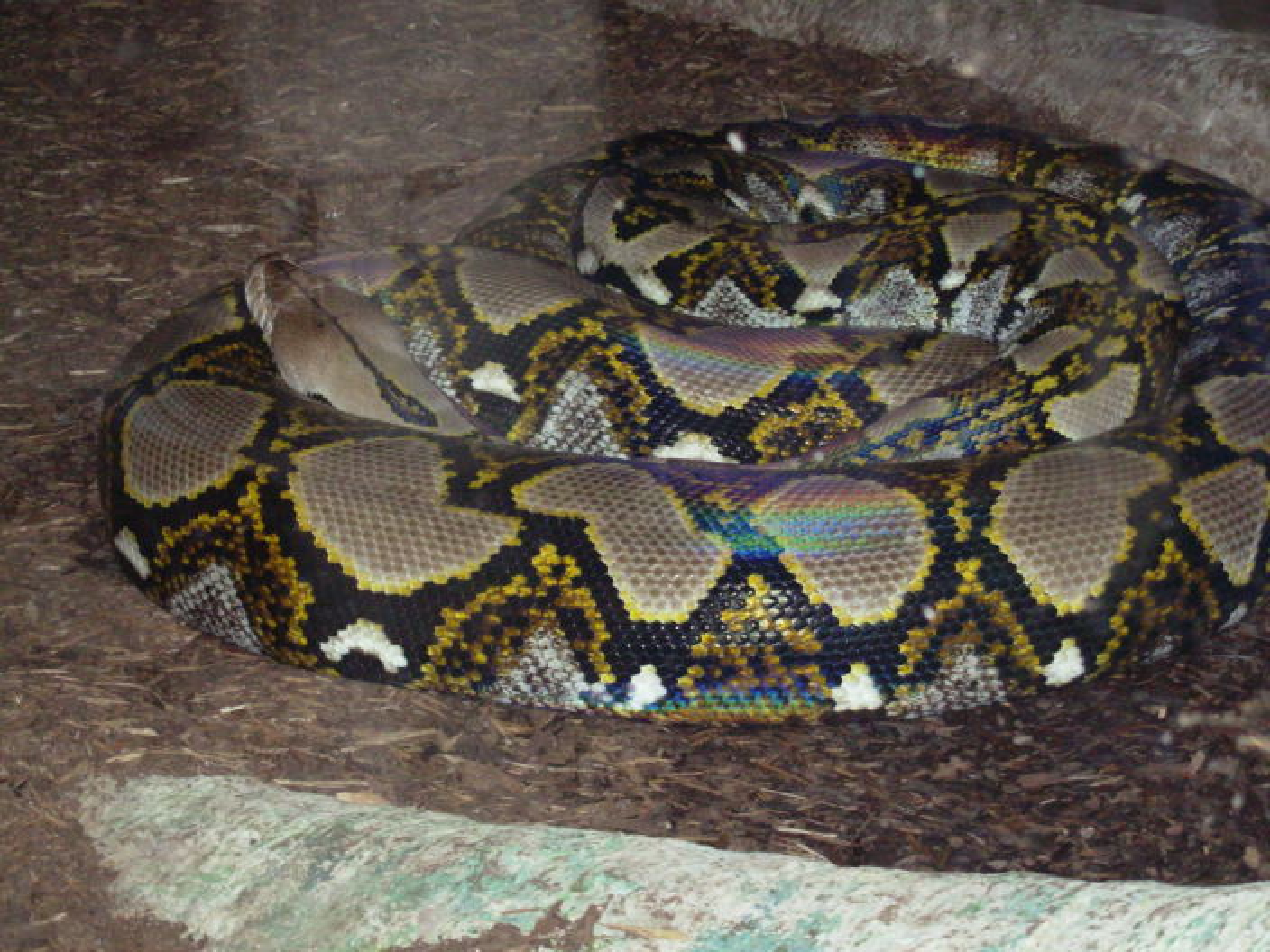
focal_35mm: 82
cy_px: 476
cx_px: 635
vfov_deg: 18.0
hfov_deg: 23.8
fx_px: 3008
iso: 200
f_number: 3.7
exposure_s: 1/215
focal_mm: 13.5
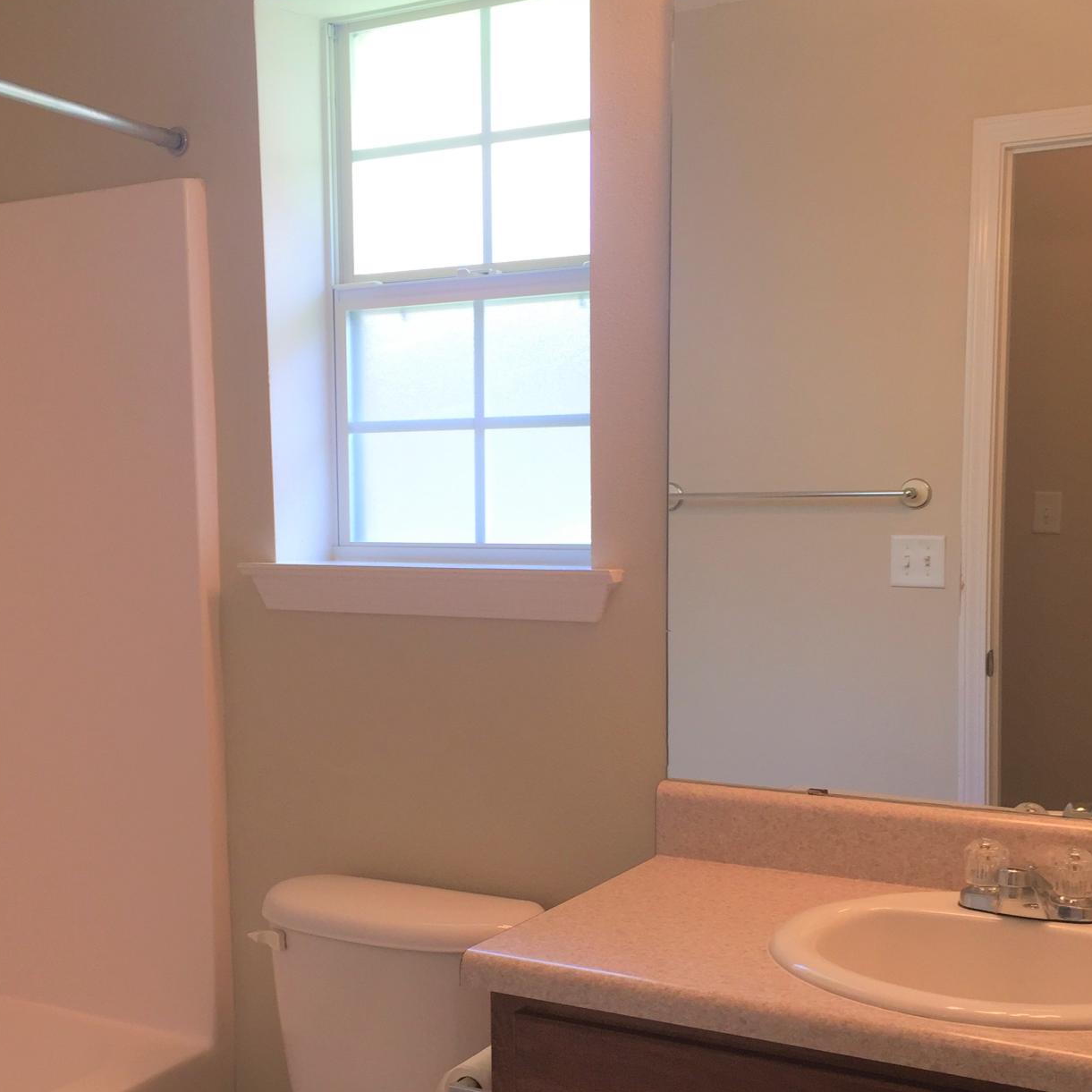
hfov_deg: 40.0
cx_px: 514
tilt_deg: -6.6
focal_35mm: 42
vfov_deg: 39.7
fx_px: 1499
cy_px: 685
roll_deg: +0.5
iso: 40
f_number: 2.2
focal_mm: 4.15
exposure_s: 1/60
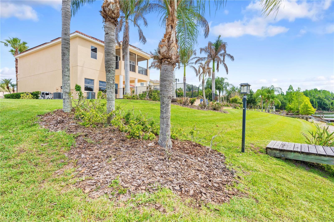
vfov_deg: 70.4
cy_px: 111
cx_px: 167
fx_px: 158
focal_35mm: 17
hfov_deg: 93.3
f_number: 8
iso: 200
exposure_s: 1/320
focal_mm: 17
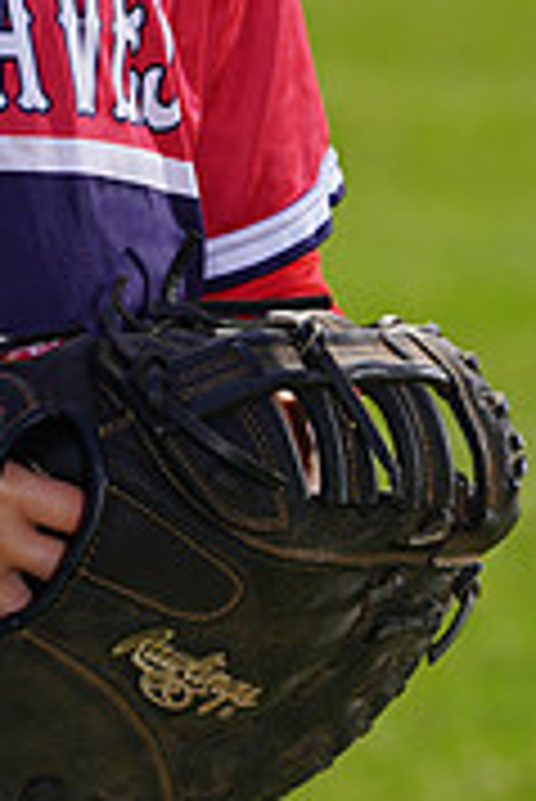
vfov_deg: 3.3
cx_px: -74
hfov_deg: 2.2
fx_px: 14064
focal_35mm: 631
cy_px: -212
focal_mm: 194
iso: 100
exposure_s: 1/250
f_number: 8
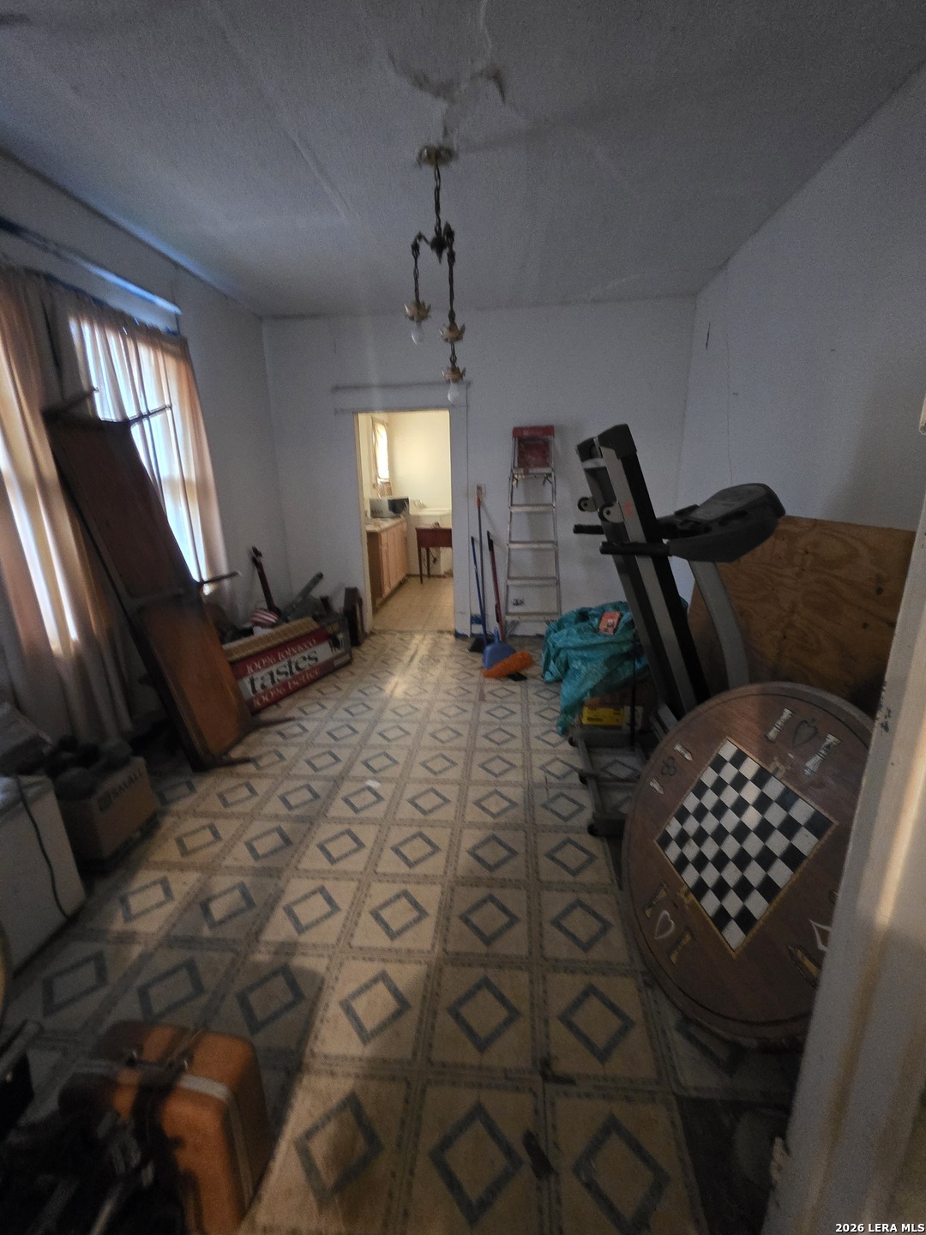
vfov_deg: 106.2
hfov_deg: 89.9
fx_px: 464
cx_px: 463
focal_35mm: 13
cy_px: 618
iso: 800
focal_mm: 2.2
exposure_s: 1/30
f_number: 1.9
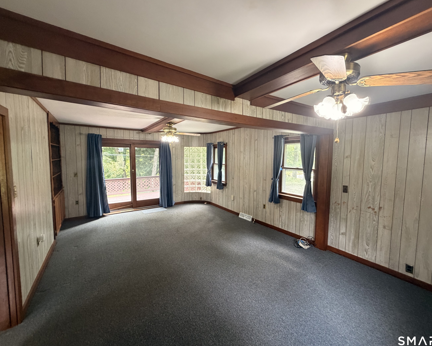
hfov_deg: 96.6
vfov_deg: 84.0
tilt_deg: -5.2
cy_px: 171
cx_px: 232
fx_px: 192
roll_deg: -0.1
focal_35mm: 15
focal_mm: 2.22
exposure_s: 1/60
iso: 320
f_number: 2.2
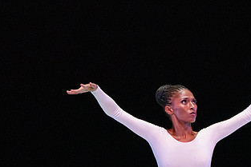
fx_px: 6822
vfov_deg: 1.4
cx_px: 196
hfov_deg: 2.1
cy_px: 140
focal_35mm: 978
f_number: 6.3
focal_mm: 400
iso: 5000
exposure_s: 1/400
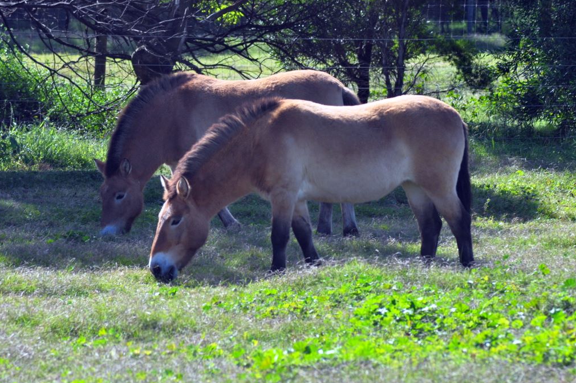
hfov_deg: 5.7
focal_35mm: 365
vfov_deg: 3.8
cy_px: 193
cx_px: 287
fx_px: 5833
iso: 320
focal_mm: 240
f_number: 10
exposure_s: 1/250
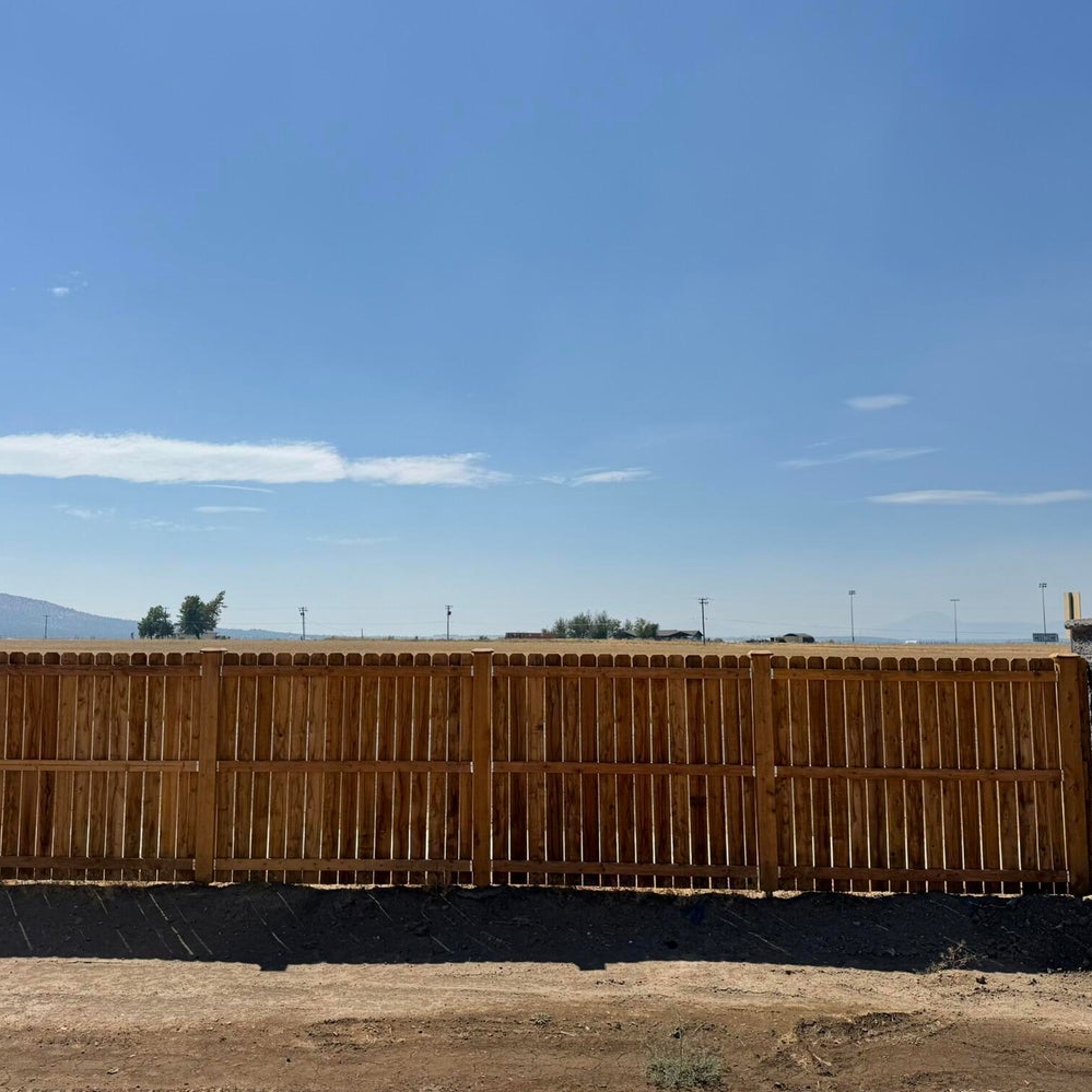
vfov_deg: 55.6
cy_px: 541
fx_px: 1035
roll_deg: +0.3
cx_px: 534
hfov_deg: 55.6
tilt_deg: +5.8
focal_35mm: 29
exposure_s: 1/11905
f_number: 1.78
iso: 80
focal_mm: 6.76
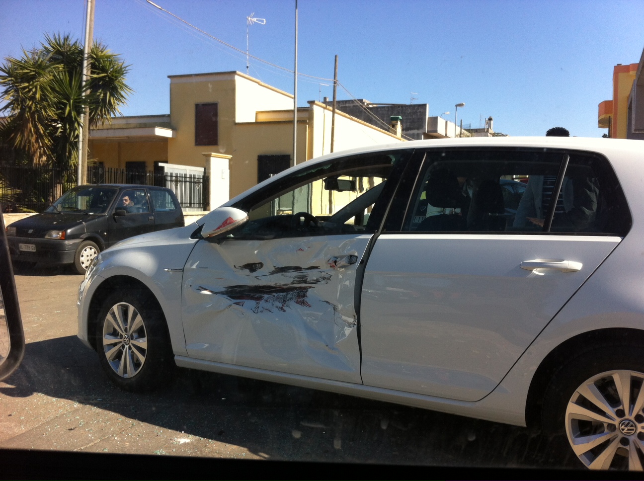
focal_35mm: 35
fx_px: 650
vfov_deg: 40.6
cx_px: 322
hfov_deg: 52.7
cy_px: 240
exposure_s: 1/736
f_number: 2.8
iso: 80
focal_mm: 3.85
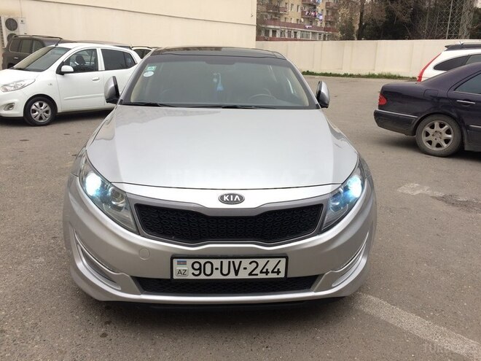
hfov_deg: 61.7
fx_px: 403
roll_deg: -0.8
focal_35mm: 29
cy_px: 180
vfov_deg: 48.2
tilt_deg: -19.0
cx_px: 240
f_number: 2.2
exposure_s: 1/100
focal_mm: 4.15
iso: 32
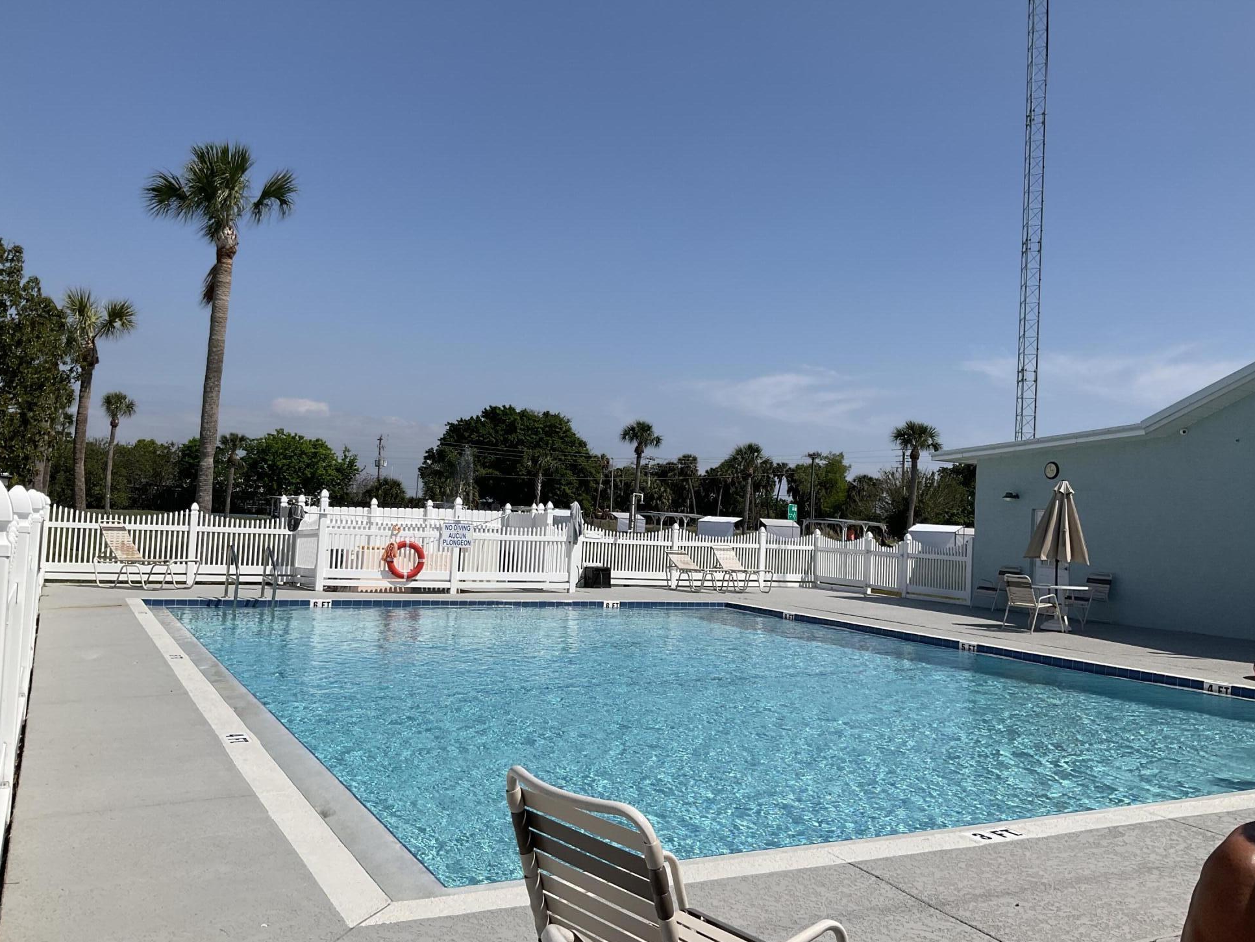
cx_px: 636
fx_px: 1088
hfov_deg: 60.0
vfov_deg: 46.8
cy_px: 466
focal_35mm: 30
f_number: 1.8
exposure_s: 1/4785
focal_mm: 3
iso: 16
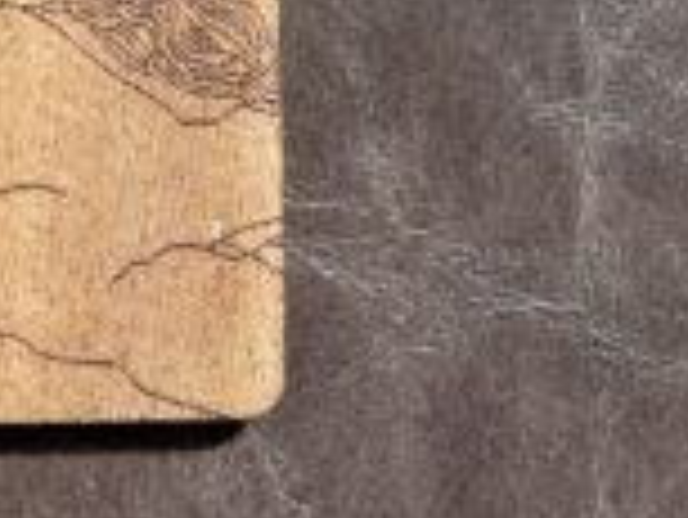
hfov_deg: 29.7
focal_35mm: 61
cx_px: 13
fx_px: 1213
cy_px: -81
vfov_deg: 22.4
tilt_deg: -85.0
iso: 50
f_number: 1.6
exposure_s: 1/404
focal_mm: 5.1
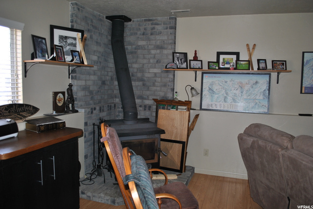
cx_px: 156
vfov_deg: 48.0
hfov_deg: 67.3
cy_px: 104
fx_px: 235
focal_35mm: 27
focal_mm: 18
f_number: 3.5
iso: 200
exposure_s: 1/60
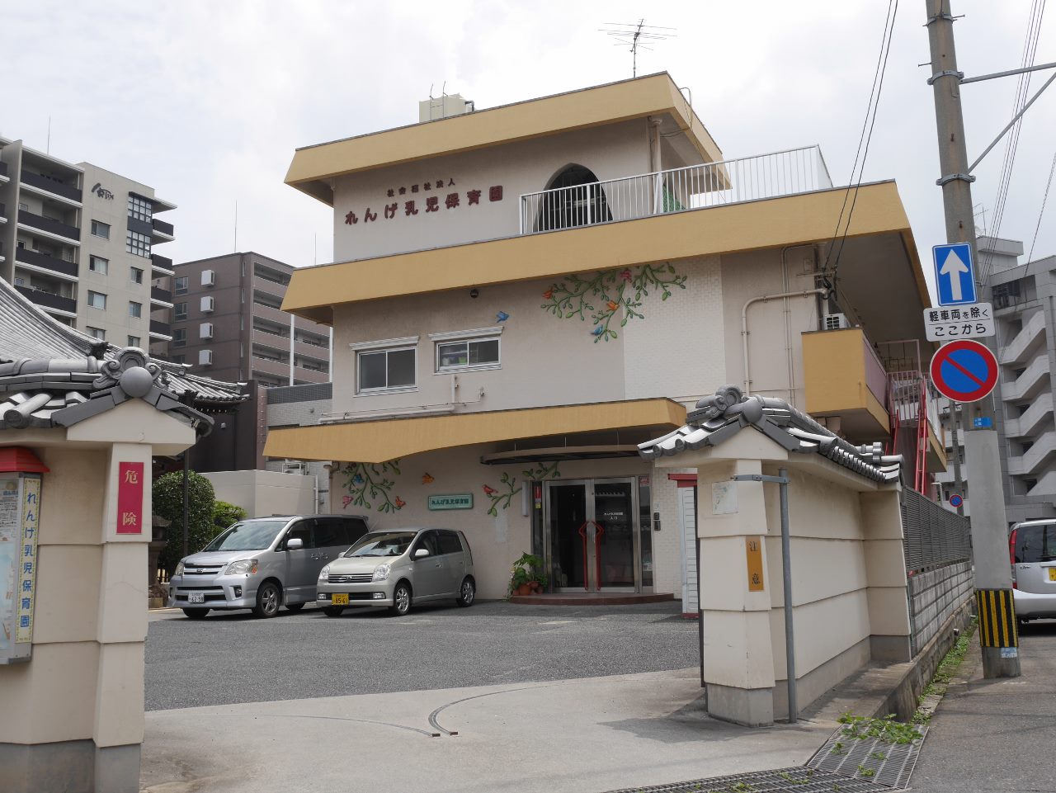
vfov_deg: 41.8
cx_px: 528
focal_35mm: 34
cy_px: 396
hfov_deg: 53.9
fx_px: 1038
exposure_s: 1/400
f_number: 9
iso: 200
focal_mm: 17
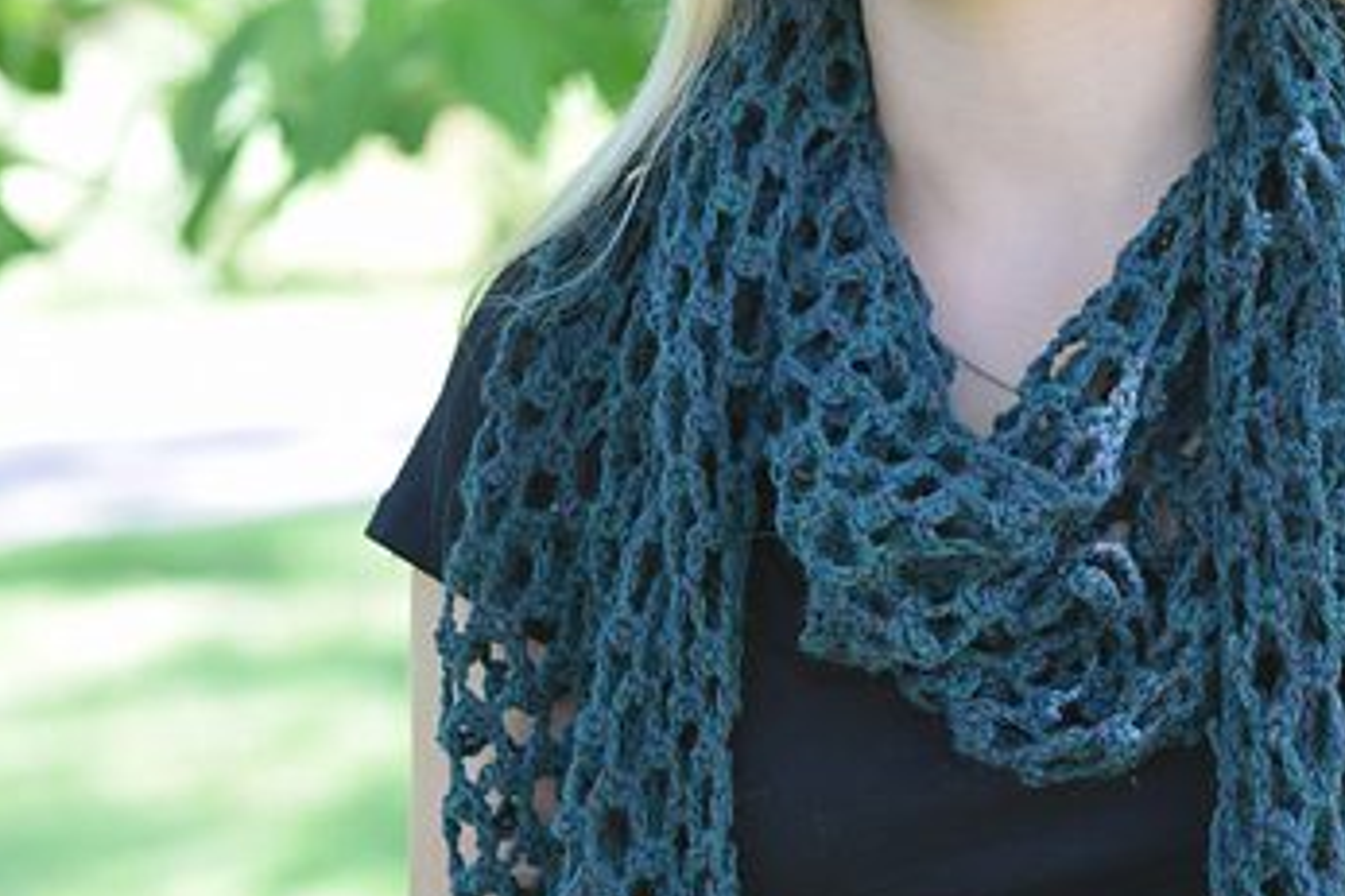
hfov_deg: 7.8
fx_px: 9818
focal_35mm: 263
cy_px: 723
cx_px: 919
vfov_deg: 5.2
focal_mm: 95
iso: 400
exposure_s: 1/100
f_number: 5
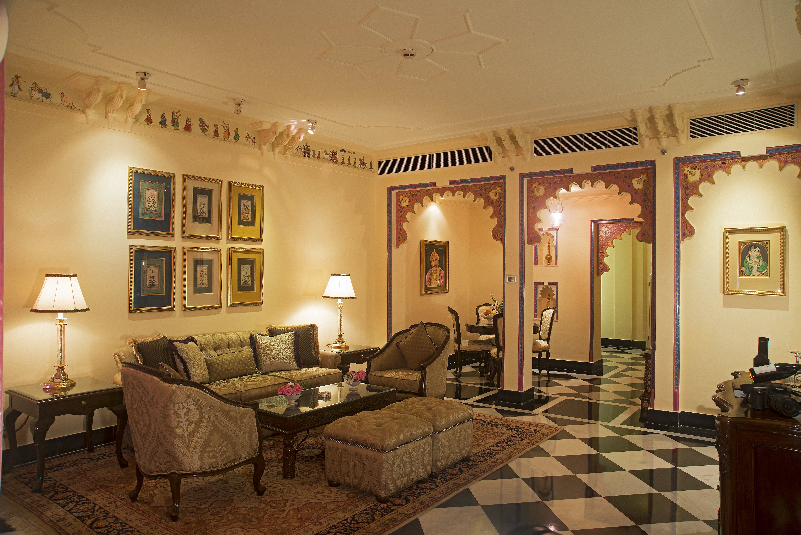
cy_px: 268
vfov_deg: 53.2
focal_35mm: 24
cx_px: 400
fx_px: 534
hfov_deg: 73.7
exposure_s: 2.5
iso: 100
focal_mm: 24
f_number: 11
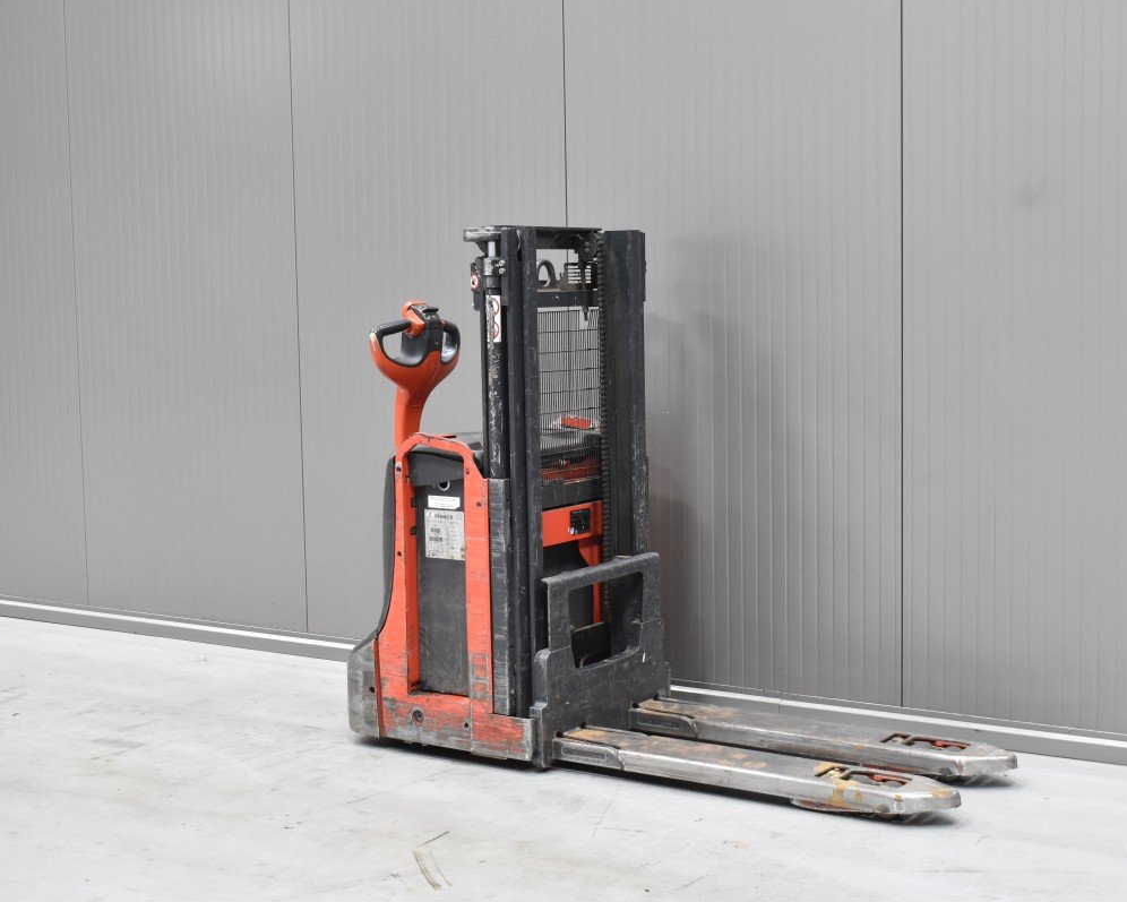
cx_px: 661
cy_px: 450
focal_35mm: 53
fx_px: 1753
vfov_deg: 28.8
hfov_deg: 35.5
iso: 1600
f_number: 5.6
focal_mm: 31
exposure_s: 1/25
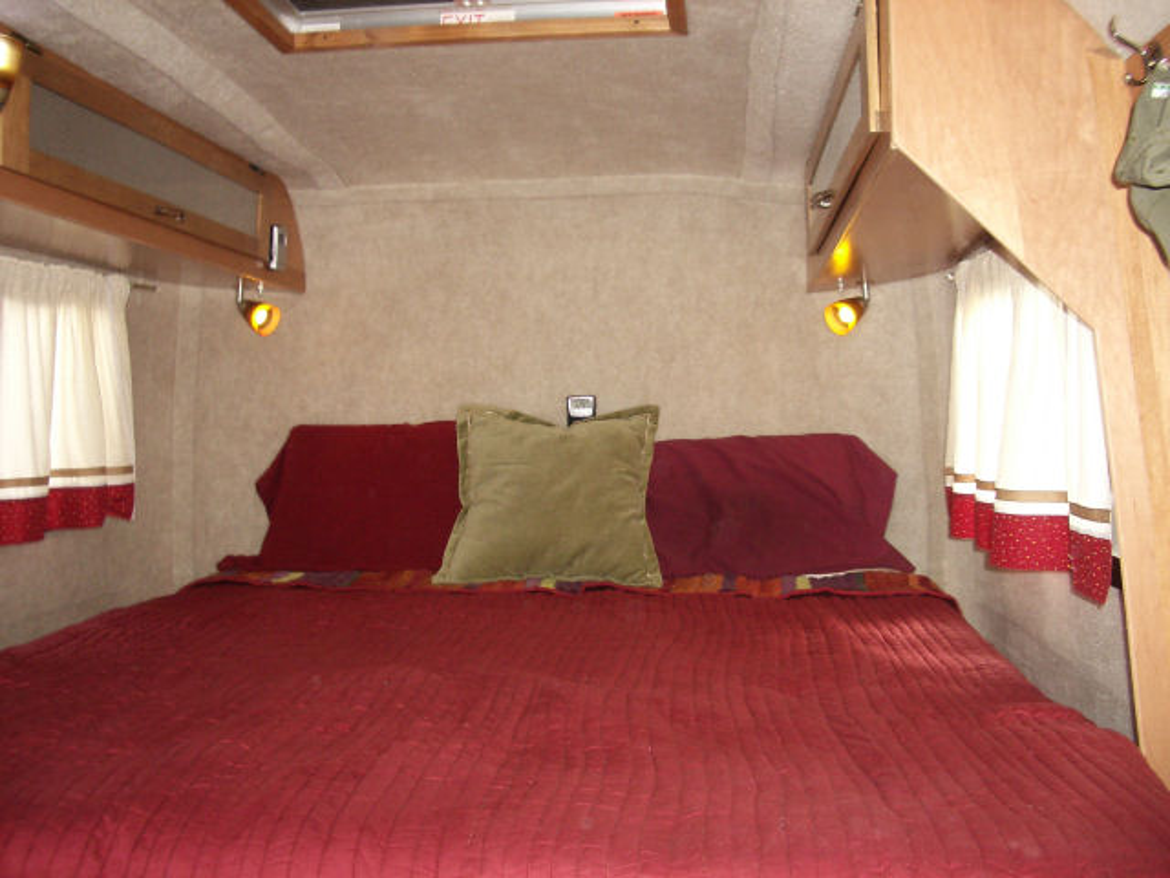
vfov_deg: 40.7
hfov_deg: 52.6
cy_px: 439
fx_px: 1183
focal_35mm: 35
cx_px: 585
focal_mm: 5.8
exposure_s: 1/60
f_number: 2.6
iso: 200
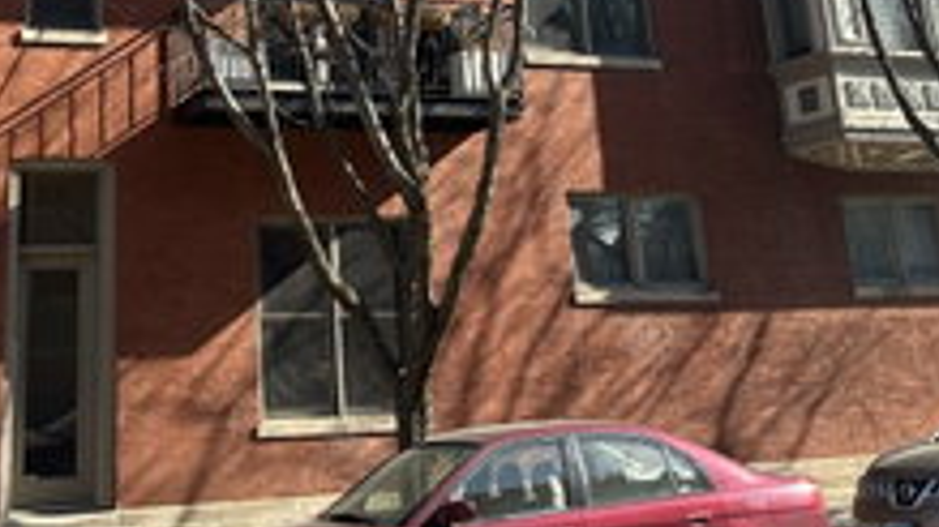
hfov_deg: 39.6
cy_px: -30
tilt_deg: +14.7
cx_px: 251
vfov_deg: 22.4
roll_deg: +1.1
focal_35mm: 51
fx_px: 1269
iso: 80
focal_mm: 6.86
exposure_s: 1/1613
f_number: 1.78
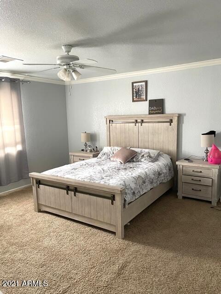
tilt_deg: -7.5
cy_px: 147
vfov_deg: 67.3
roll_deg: +1.9
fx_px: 221
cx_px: 110
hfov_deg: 53.1
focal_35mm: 26
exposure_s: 1/60
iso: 400
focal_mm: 5.1
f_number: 1.6
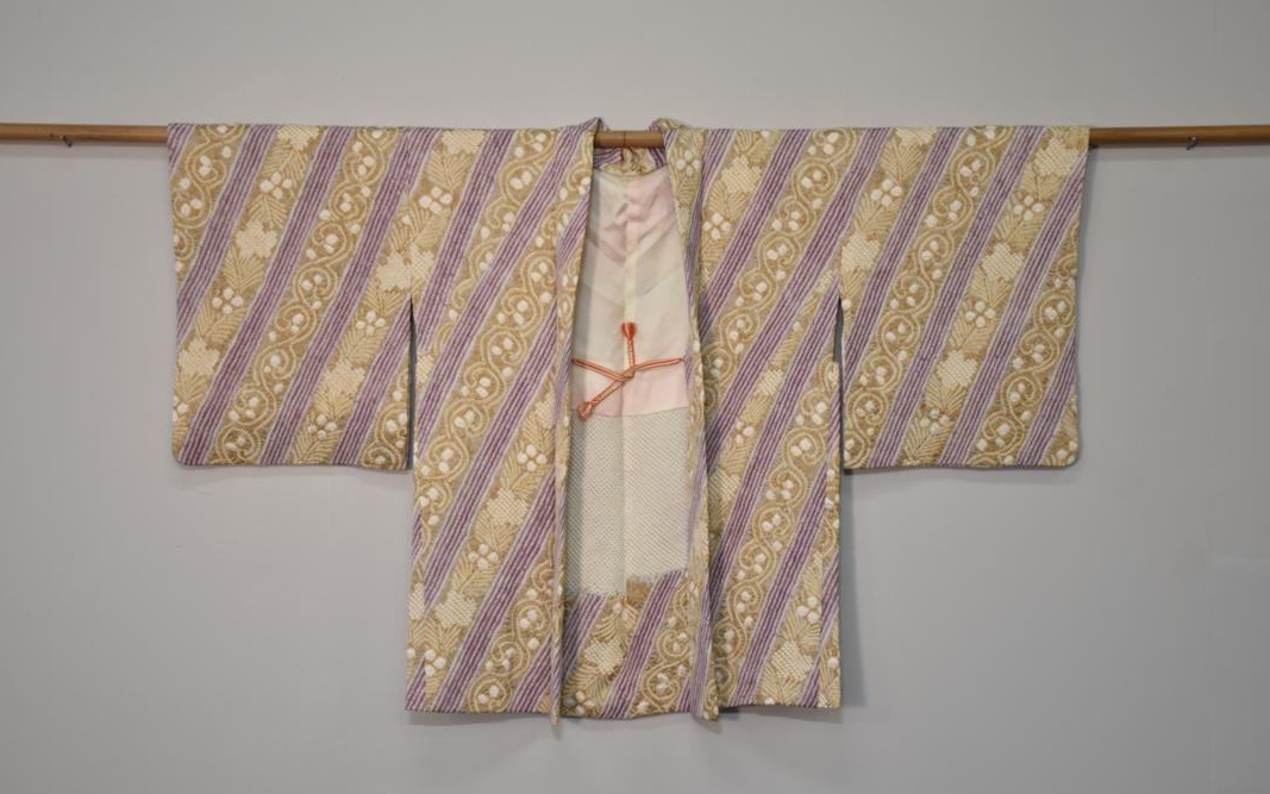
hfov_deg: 34.5
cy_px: 393
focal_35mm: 59
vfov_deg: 22.0
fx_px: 2042
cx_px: 631
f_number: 4.2
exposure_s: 1/80
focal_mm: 38
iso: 400
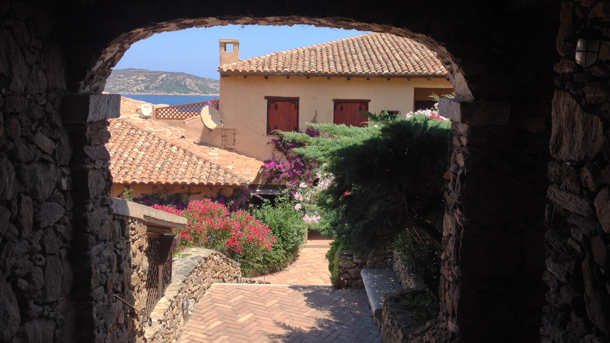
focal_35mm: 39
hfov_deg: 51.6
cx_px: 311
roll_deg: -0.2
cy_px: 150
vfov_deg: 30.4
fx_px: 631
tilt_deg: -9.5
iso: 50
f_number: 2.4
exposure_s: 1/557
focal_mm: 4.28
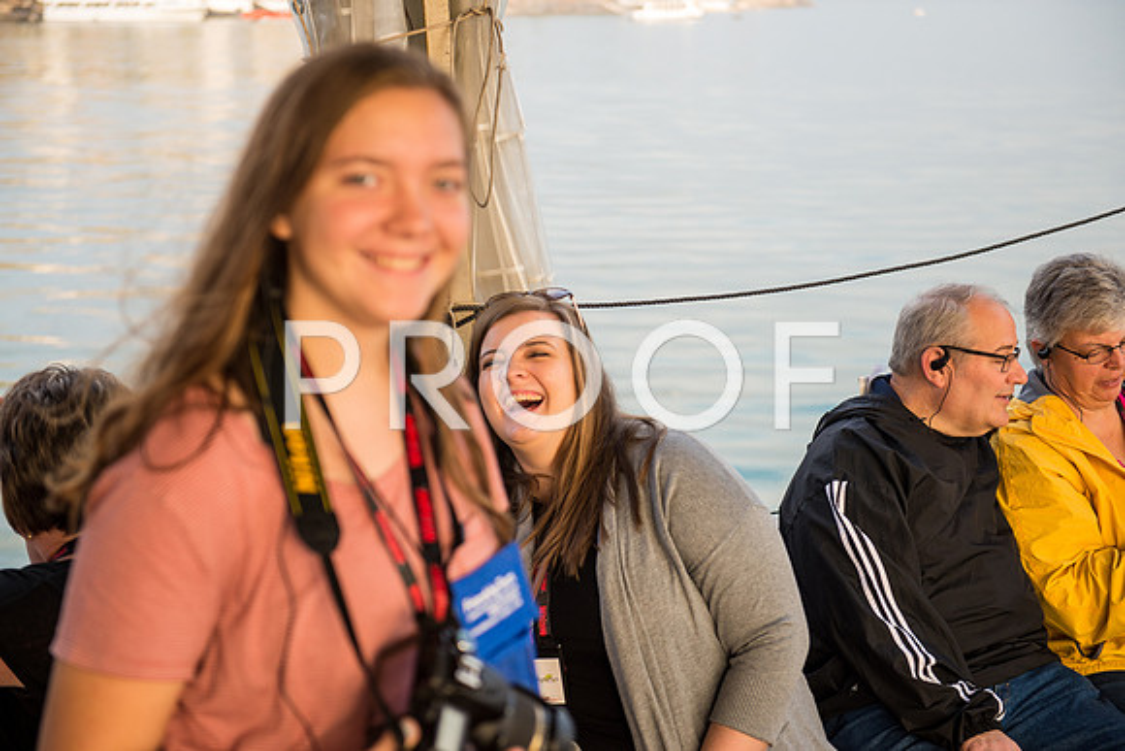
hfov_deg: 32.4
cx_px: 562
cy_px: 376
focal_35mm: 62
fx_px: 1938
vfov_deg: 21.9
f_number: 2.8
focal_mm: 62
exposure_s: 1/400
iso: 400
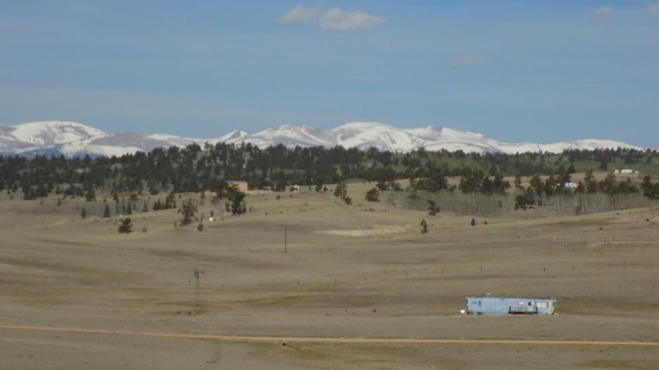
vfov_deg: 8.4
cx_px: 330
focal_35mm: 145
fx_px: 2533
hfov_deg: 14.8
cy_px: 205
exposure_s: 1/1000
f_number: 5
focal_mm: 23.4
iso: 80
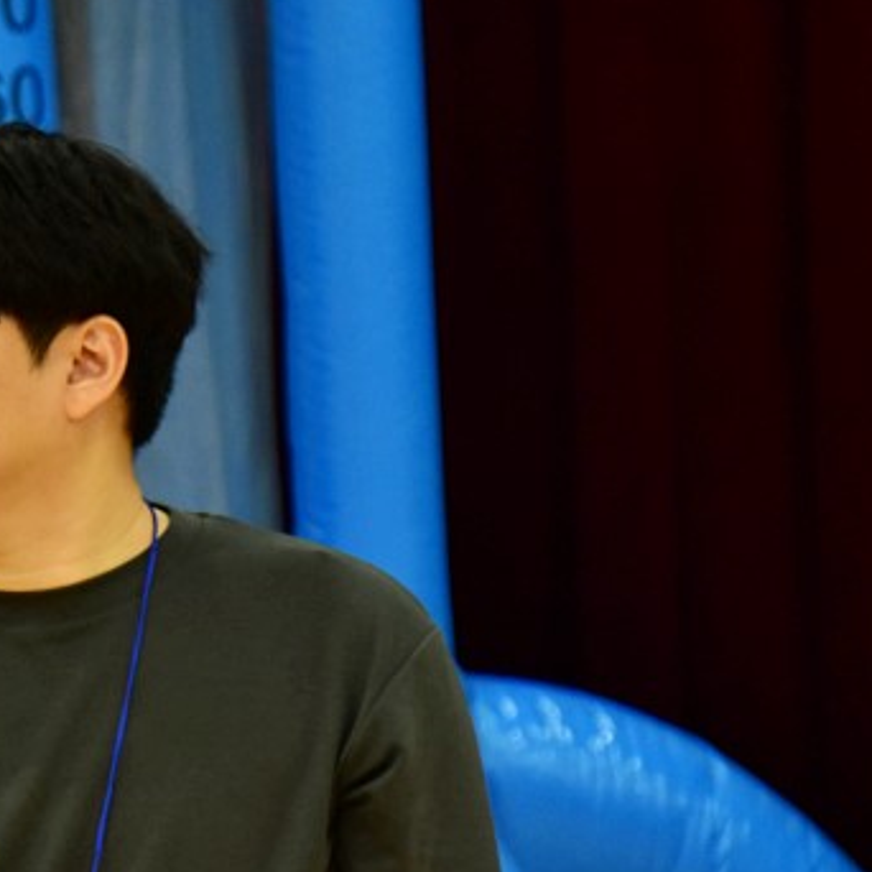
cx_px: -71
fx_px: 11945
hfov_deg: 4.2
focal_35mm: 419
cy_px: 502
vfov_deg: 4.2
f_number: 6
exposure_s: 1/50
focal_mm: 125
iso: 800
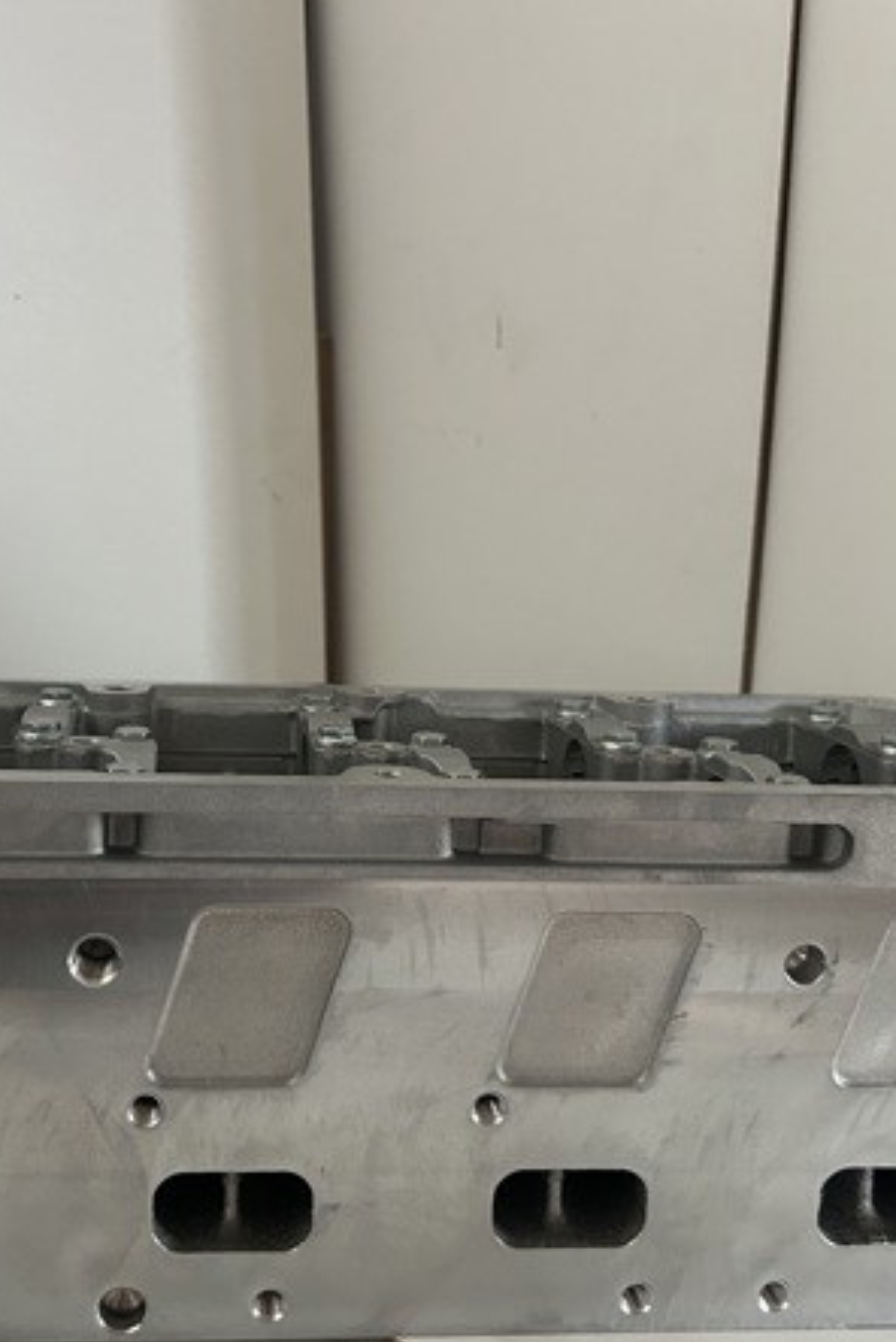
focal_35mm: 39
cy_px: 713
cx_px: 321
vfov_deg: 49.5
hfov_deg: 34.0
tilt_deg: -10.0
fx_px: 1454
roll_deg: -0.9
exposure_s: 1/60
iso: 400
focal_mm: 5.7
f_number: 1.5
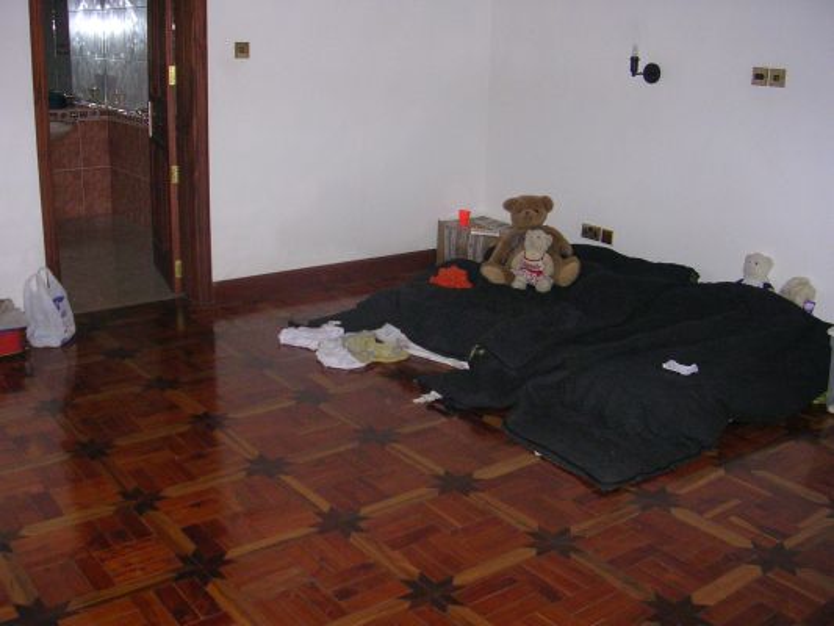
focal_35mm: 38
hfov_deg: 49.0
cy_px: 313
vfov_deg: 37.7
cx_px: 417
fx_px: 916
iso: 189
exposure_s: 1/60.1
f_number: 2.8
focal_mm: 5.8
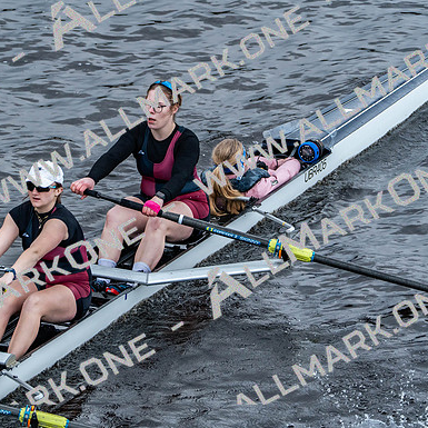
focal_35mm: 518
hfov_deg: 3.4
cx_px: 112
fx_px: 7246
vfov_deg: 3.4
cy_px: 214
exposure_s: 1/1000
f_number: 6.3
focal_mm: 404
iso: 2000
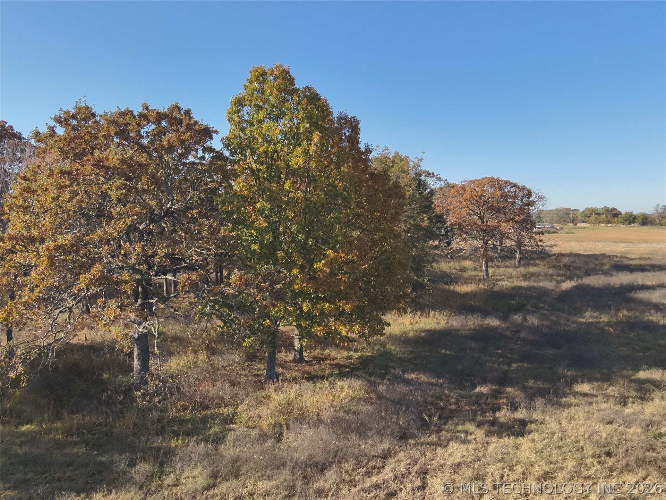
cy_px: 250
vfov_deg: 56.8
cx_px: 333
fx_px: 462
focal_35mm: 24
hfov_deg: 71.6
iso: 100
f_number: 2.8
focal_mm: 4.4
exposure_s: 1/800
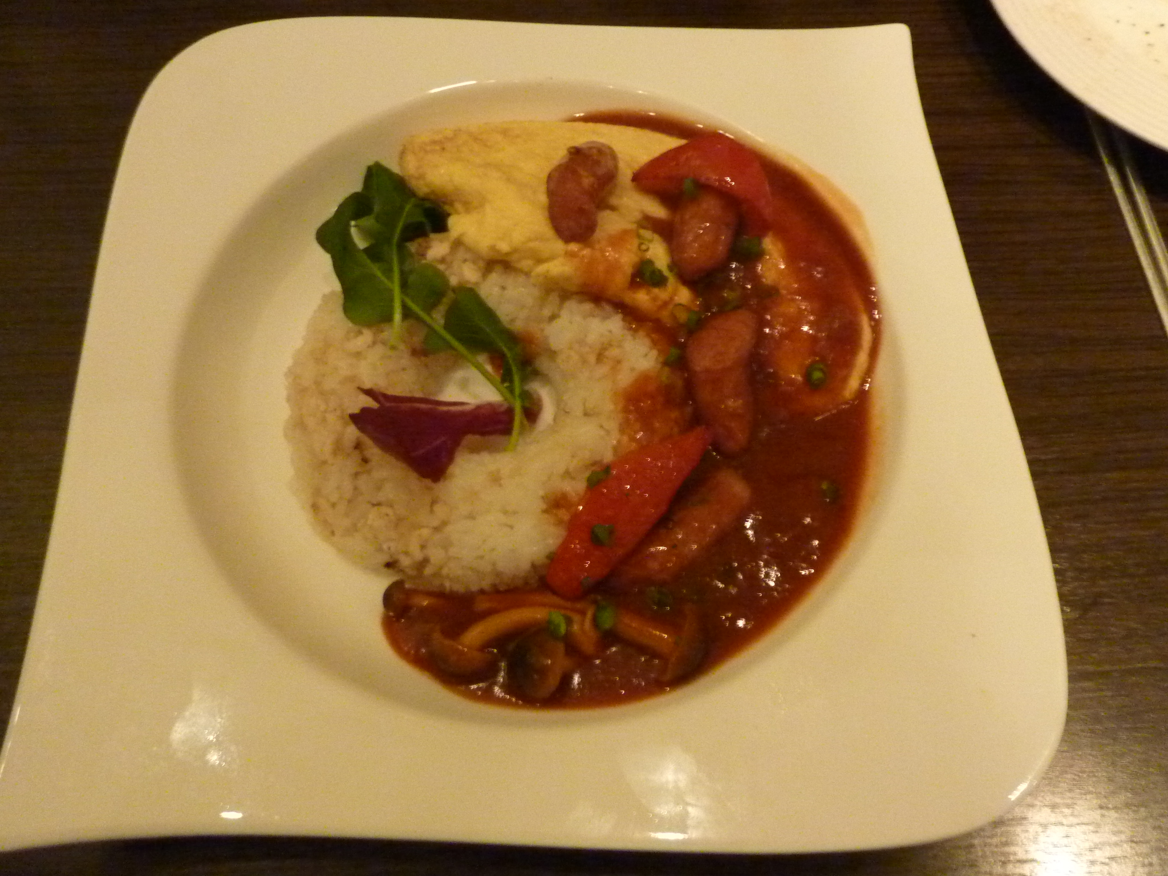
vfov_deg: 54.9
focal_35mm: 25
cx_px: 584
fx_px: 844
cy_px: 438
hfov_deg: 69.4
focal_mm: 4.1
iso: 800
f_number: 3.3
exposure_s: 1/15
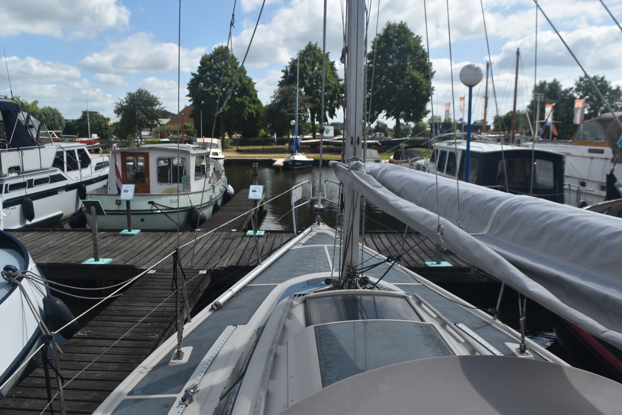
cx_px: 311
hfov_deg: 67.3
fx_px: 467
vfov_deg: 48.0
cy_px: 208
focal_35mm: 27
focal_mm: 18
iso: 200
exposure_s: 1/400
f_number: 10
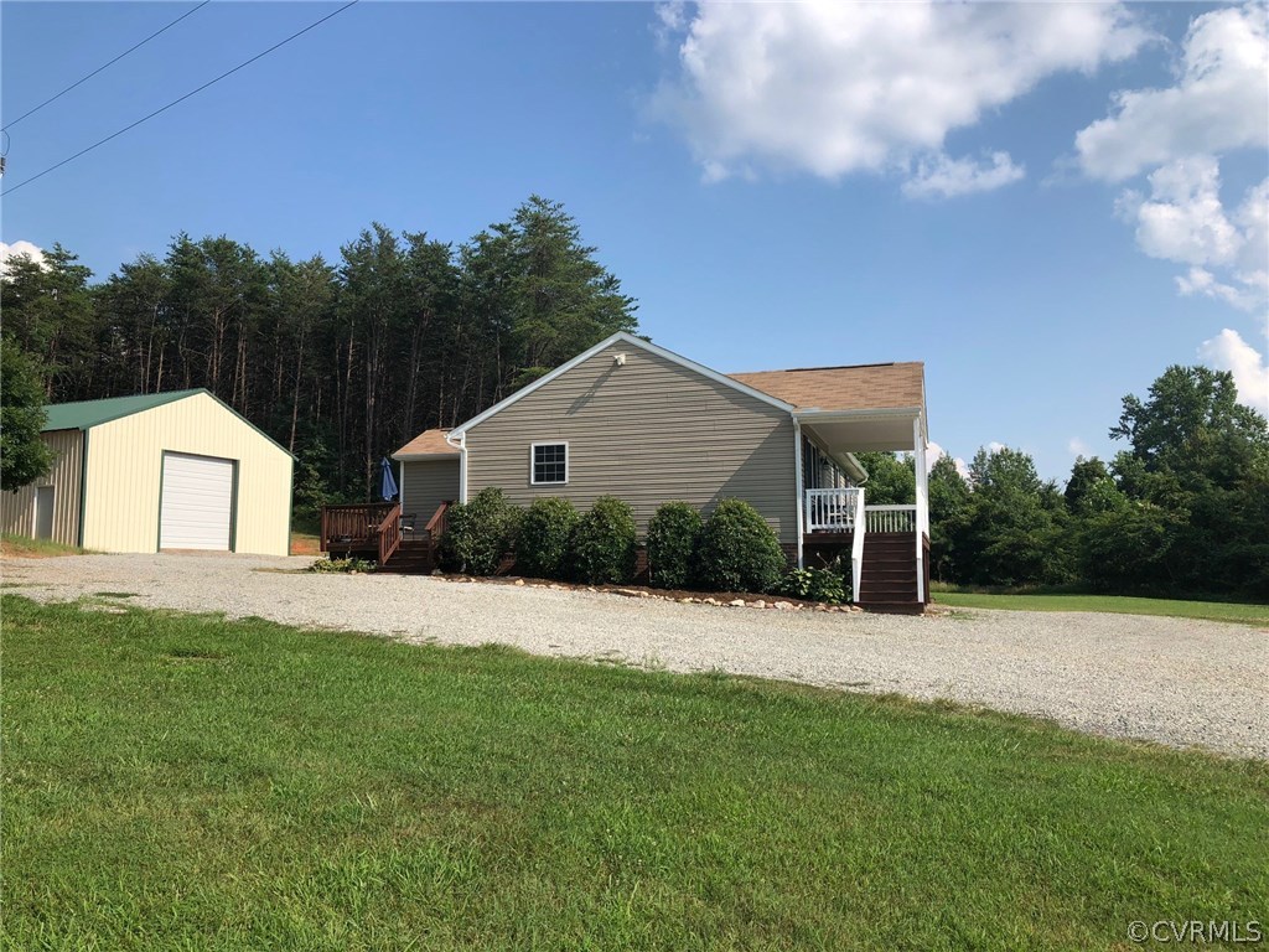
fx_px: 1026
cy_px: 476
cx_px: 634
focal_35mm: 28
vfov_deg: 49.7
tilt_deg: +4.2
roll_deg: -0.3
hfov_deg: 63.4
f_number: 1.8
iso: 20
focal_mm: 3.99
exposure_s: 1/2088
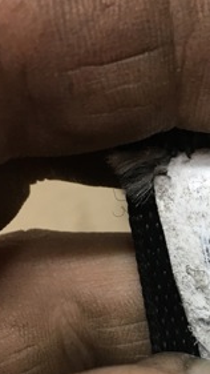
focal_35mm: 72
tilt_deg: -45.7
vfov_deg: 29.0
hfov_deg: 15.8
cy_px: 274
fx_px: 713
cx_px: 284
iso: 50
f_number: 2.2
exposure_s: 1/33
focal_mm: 4.15
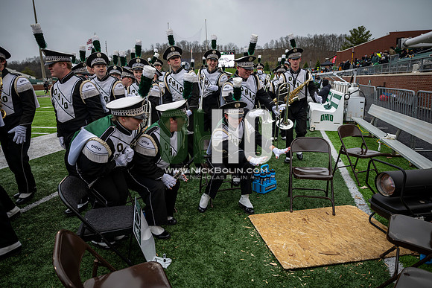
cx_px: 216
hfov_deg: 73.7
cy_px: 144
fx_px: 288
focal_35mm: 24
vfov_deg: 53.2
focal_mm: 24
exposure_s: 1/500
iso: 100
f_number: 2.8
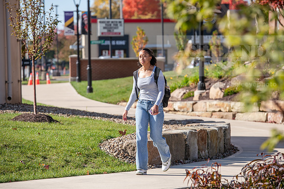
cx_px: 142
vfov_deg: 8.1
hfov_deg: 12.1
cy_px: 94
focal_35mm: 170
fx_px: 1341
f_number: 5.6
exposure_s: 1/400
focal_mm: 170
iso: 160
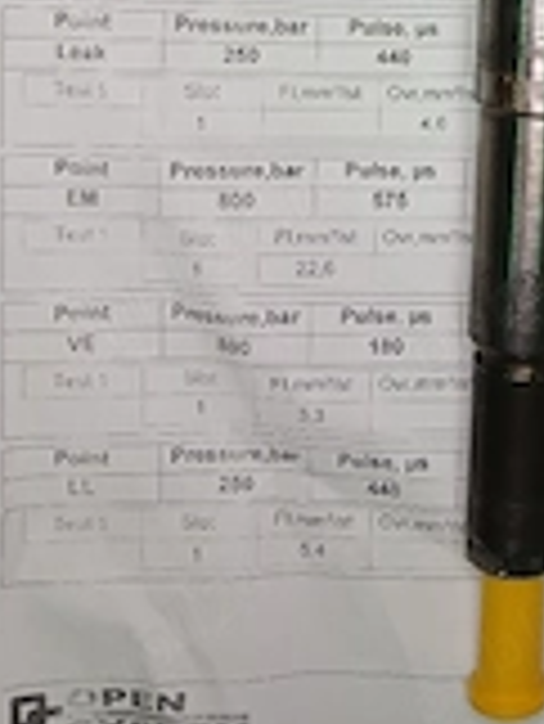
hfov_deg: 20.6
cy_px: -31
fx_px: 1402
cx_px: 643
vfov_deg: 27.0
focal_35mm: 67
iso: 40
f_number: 1.8
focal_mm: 3.98
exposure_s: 1/50.3
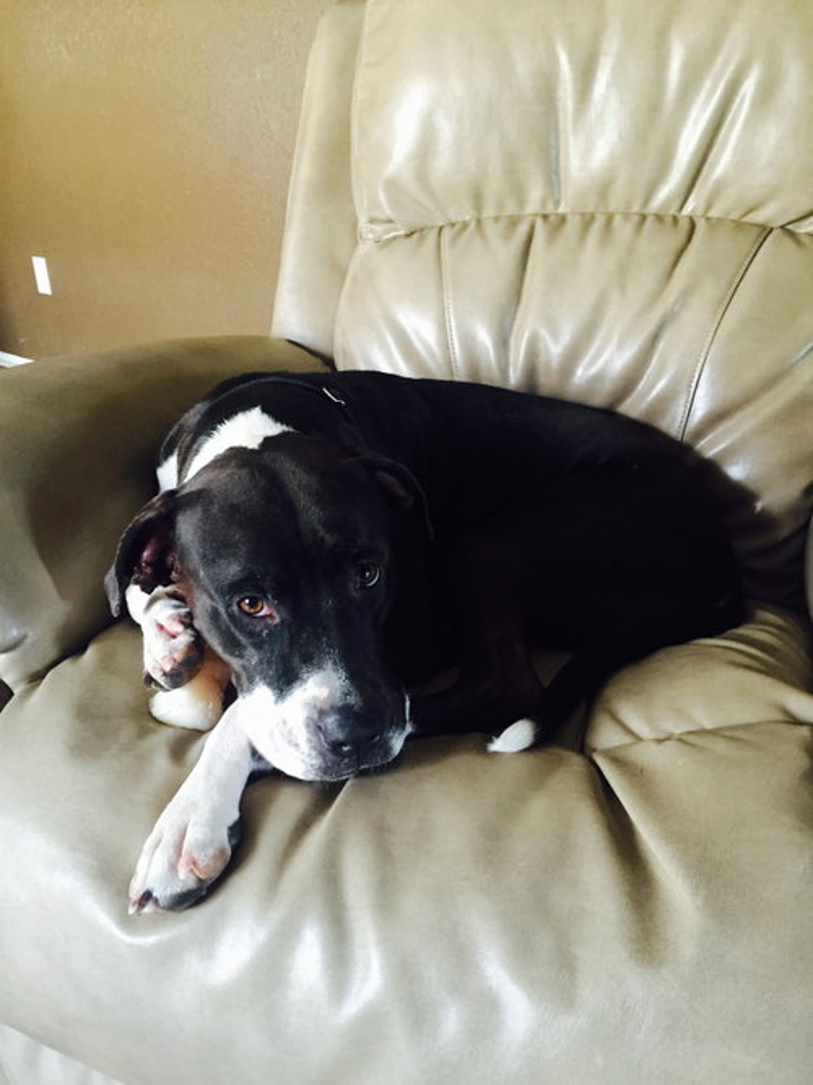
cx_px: 406
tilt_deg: -24.8
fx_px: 908
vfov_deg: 61.7
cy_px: 542
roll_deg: +2.2
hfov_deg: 48.2
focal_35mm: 29
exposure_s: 1/24
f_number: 2.2
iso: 250
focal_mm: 4.15
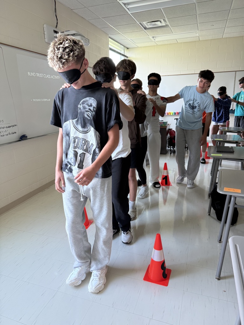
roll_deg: +0.6
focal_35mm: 24
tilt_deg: -11.8
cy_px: 162
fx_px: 226
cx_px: 122
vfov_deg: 71.6
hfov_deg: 56.8
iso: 160
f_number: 1.78
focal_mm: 6.76
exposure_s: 1/121
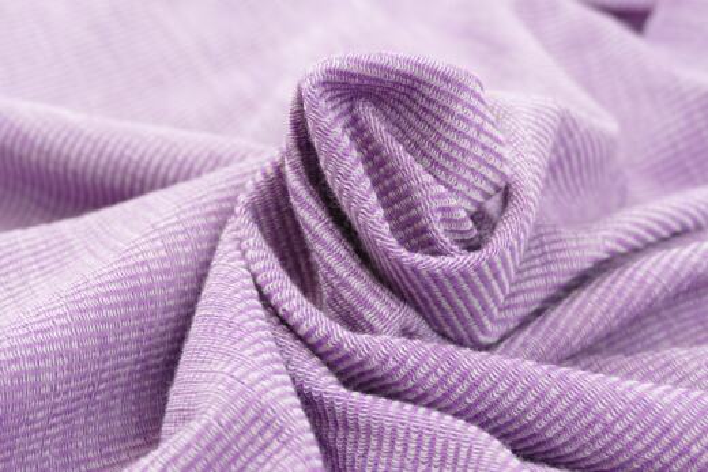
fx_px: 1377
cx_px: 354
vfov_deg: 19.5
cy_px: 236
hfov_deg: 28.8
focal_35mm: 70
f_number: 3.7
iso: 640
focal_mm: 25.64
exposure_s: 1/80
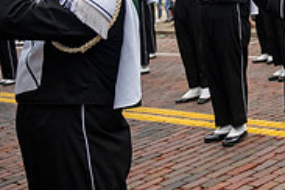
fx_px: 602
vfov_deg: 16.8
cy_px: -66
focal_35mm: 76
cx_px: 433
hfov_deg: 21.9
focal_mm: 24
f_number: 4
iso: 640
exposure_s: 1/1600
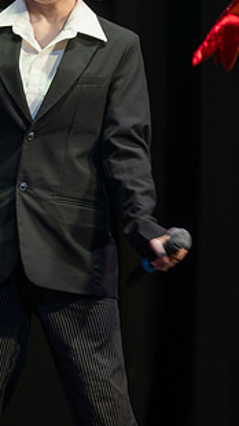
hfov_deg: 2.4
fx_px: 5597
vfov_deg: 4.4
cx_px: 59
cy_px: 118
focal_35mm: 496
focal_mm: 200
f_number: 2.8
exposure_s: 1/160
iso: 140
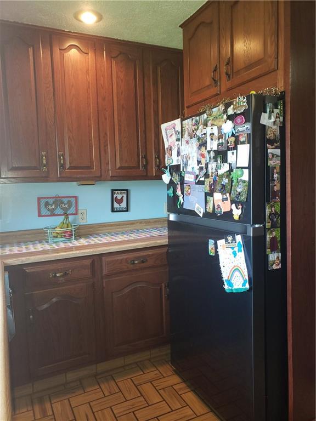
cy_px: 210
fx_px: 316
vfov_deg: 67.3
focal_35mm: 26
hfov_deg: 53.1
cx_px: 158
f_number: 2.4
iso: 125
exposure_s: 1/17
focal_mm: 4.3
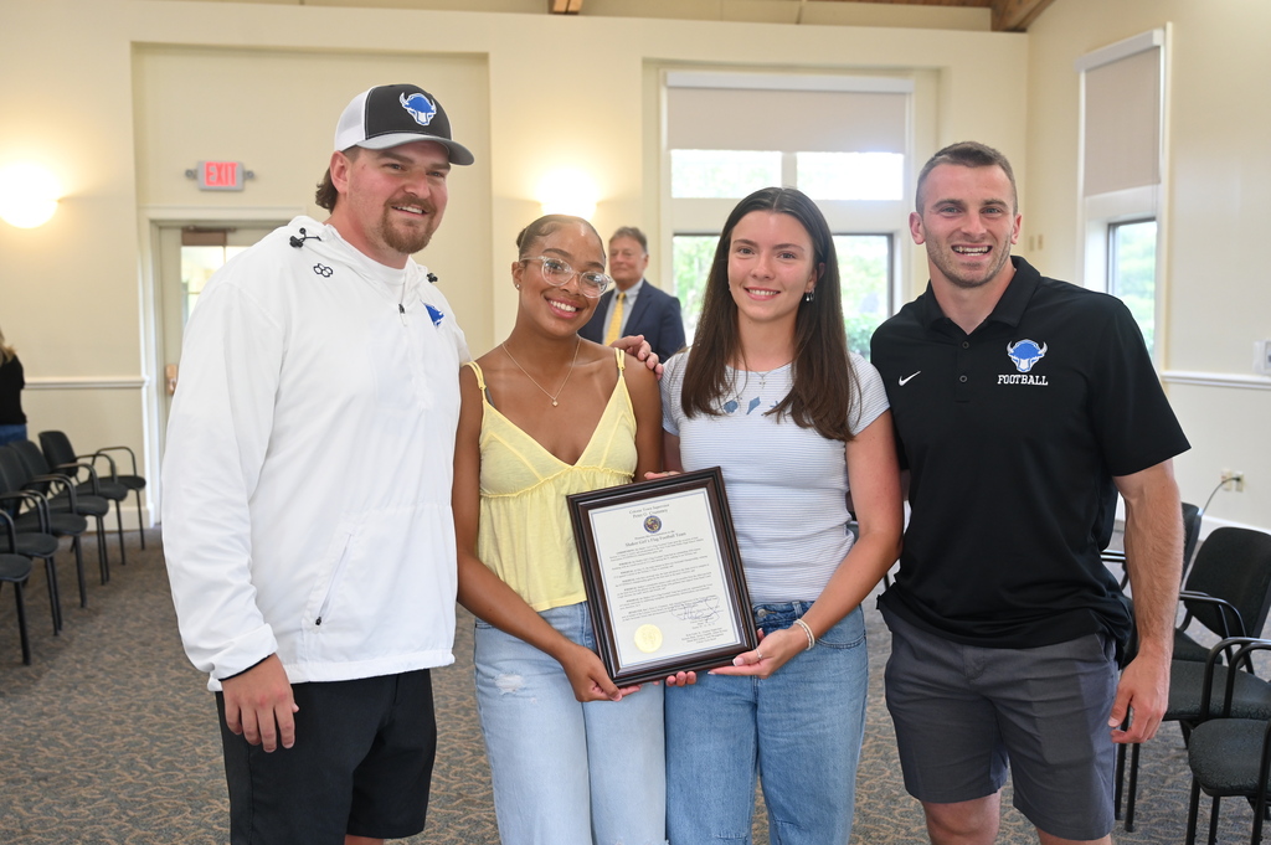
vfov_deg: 35.0
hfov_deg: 50.7
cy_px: 422
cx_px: 636
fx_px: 1340
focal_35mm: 38
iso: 1250
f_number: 4
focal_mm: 38
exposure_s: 1/125
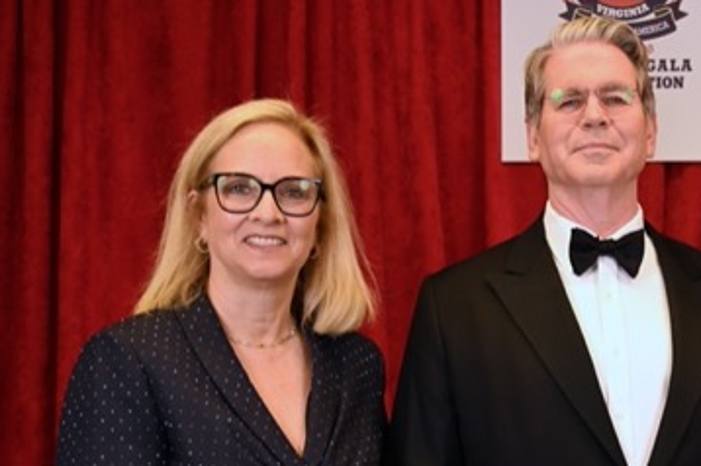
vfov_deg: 17.5
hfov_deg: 25.5
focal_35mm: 77
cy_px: 365
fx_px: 1500
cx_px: 636
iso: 640
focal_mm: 34.5
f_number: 4
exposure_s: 1/125
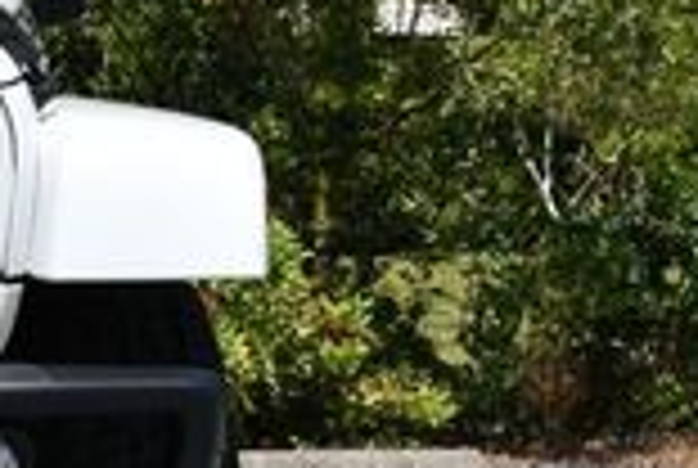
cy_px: 243
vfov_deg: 5.6
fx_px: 4798
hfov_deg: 8.0
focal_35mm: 247
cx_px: -540
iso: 100
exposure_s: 1/250
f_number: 8
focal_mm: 30
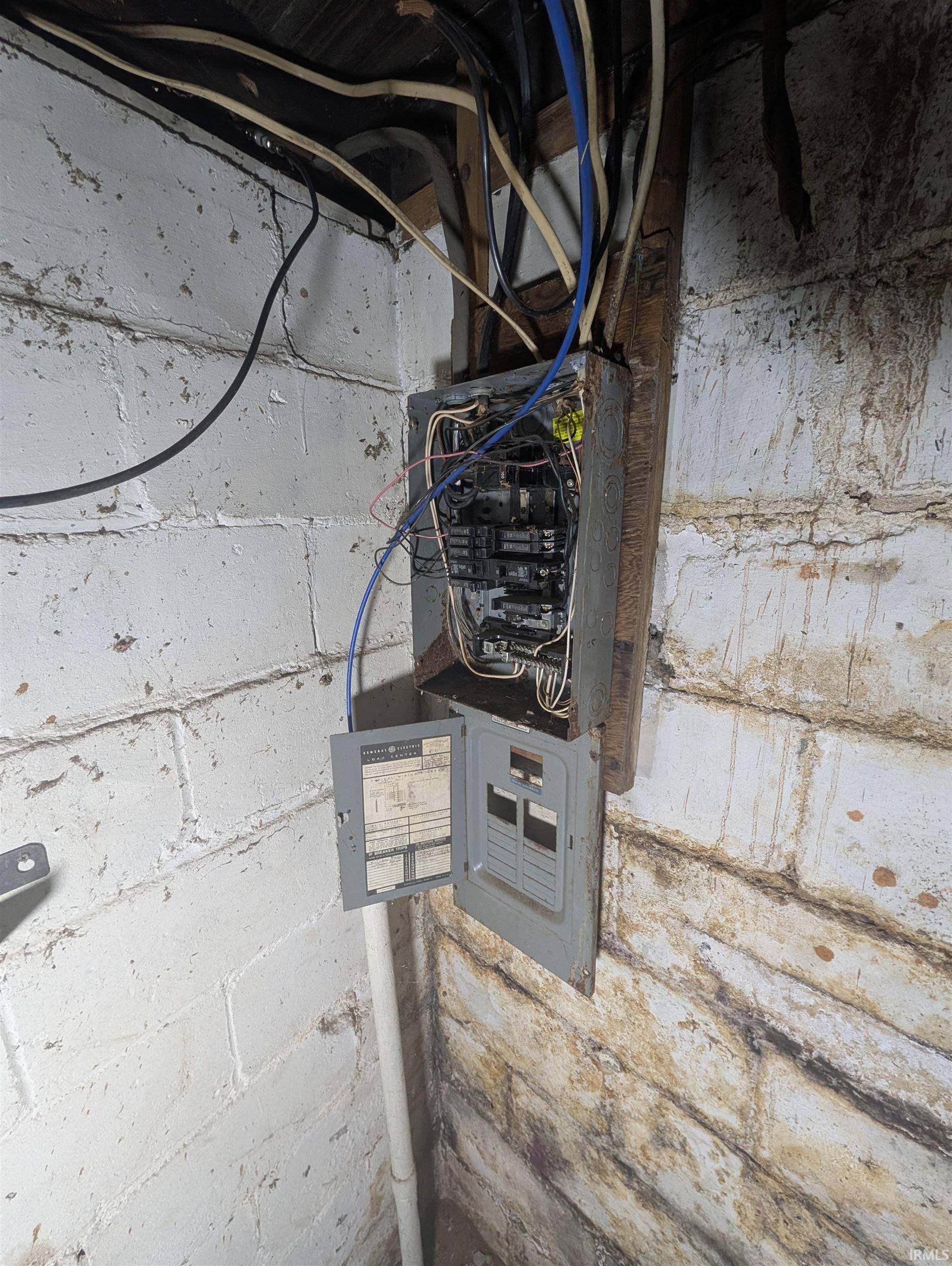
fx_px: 439
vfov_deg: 110.5
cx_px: 476
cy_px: 633
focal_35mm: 12
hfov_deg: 94.6
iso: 233
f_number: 1.7
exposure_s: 1/78.4
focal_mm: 2.02
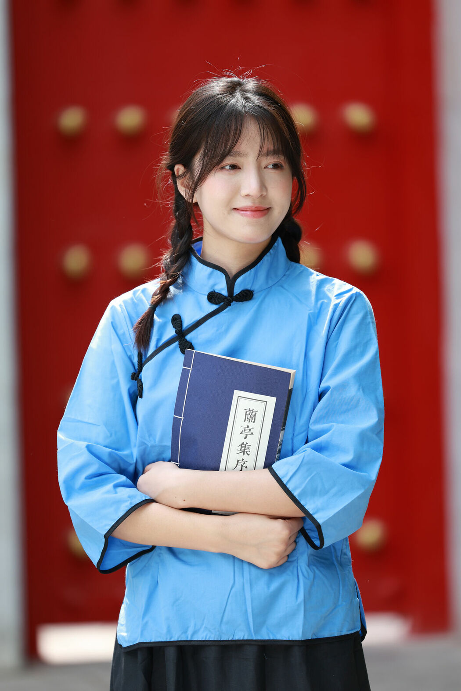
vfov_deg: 10.3
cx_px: 230
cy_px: 346
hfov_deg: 6.9
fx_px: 3822
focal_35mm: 199
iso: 100
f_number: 2.8
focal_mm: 200
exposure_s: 1/400
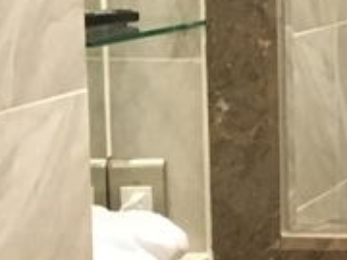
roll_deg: -2.5
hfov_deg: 10.3
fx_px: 1654
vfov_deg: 9.0
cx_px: 854
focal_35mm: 165
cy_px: 110
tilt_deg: -8.4
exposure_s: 1/30
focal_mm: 4.15
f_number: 2.2
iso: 200
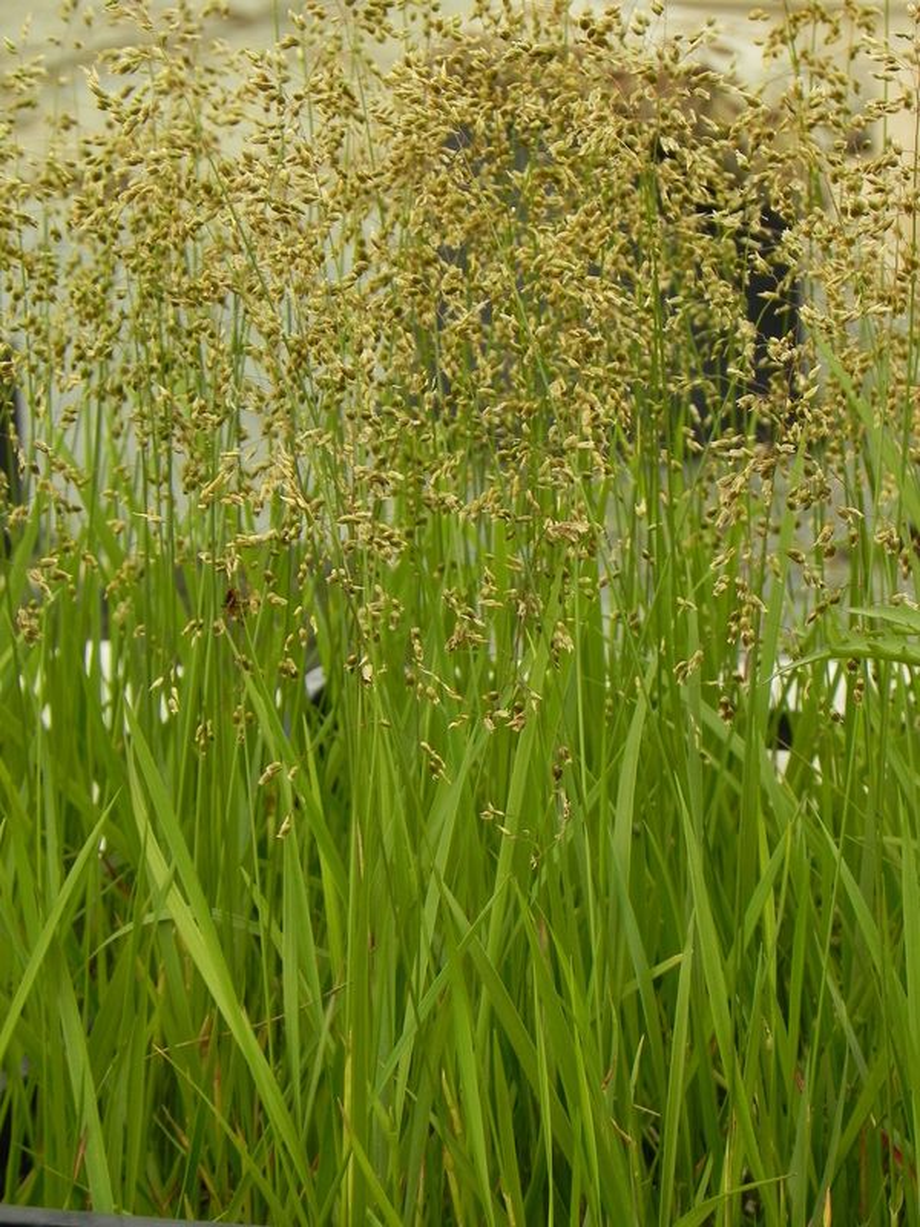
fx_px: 6520
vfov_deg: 10.7
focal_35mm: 184
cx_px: 460
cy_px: 614
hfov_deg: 8.1
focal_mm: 32.7
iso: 160
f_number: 5
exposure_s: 1/400
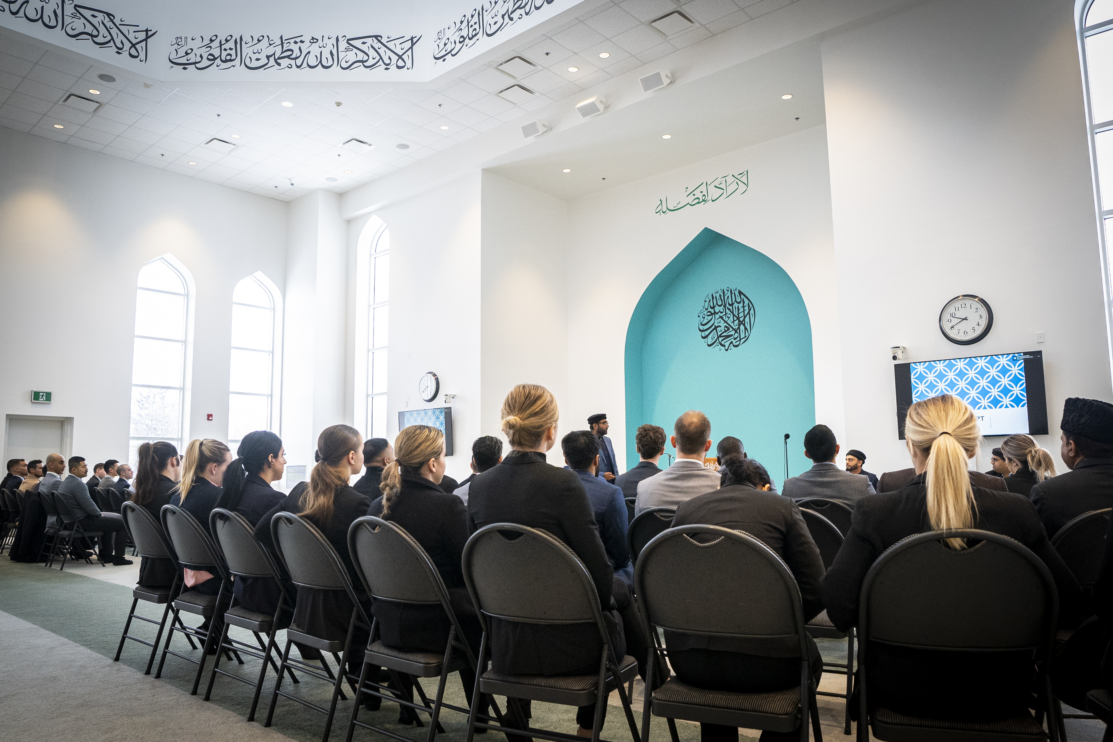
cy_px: 371
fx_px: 742
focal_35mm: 24
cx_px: 556
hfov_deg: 73.7
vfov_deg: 53.1
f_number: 4
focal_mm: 16
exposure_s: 1/200
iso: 2500
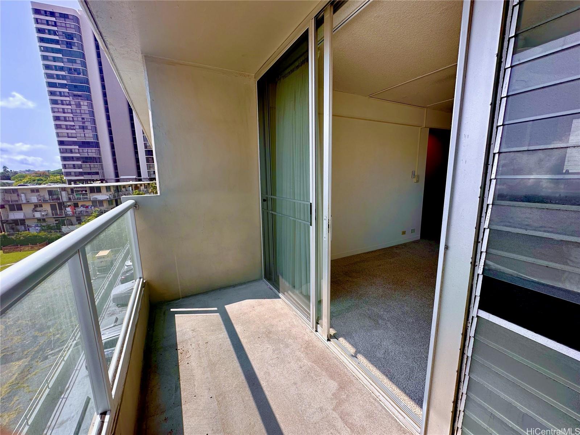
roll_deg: +1.1
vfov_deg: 85.7
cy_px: 218
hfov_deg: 102.1
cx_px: 290
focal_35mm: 14
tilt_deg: -10.0
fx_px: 235
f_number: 2.2
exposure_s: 1/553
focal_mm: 2.22
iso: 40
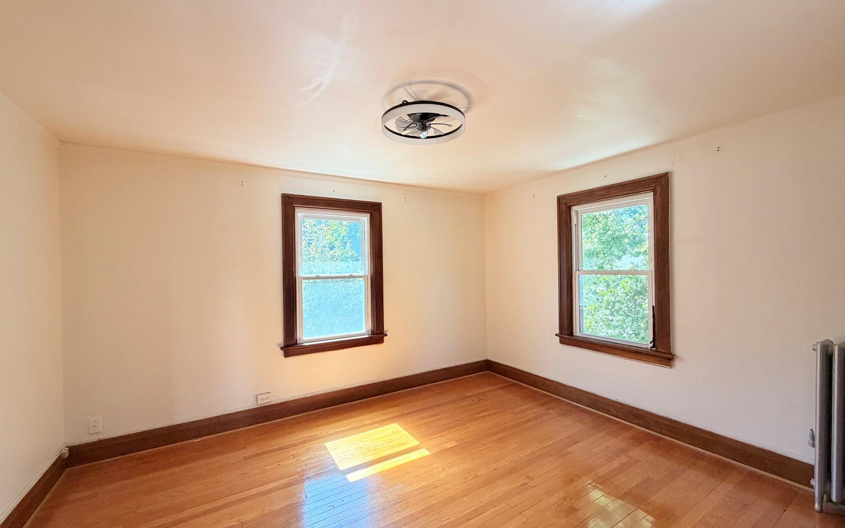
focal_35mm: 15
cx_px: 426
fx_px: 345
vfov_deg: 74.8
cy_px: 268
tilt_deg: -0.3
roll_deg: +1.2
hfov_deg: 101.5
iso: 200
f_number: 2.2
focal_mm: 2.22
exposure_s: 1/121
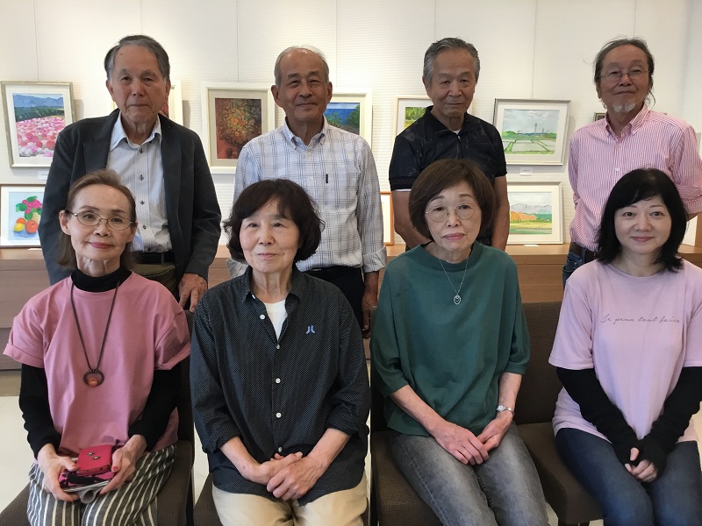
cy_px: 263
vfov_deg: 45.4
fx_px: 629
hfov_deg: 58.4
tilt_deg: -7.3
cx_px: 351
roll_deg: +0.7
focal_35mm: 31
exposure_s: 1/40
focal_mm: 3.3
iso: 25
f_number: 2.4
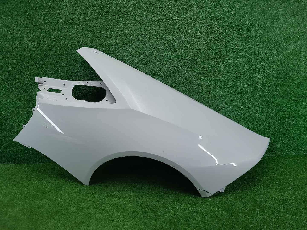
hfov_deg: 67.3
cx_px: 154
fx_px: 231
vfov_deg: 53.1
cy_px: 115
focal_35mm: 26
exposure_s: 1/100
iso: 99
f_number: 1.8
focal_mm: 5.4
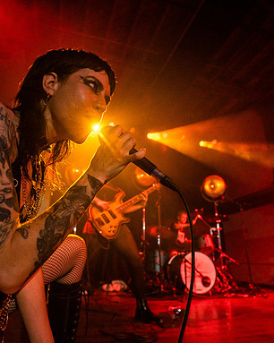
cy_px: 170
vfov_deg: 72.6
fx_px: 233
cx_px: 127
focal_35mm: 23
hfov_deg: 60.8
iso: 3200
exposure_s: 1/320
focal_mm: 14
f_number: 2.8
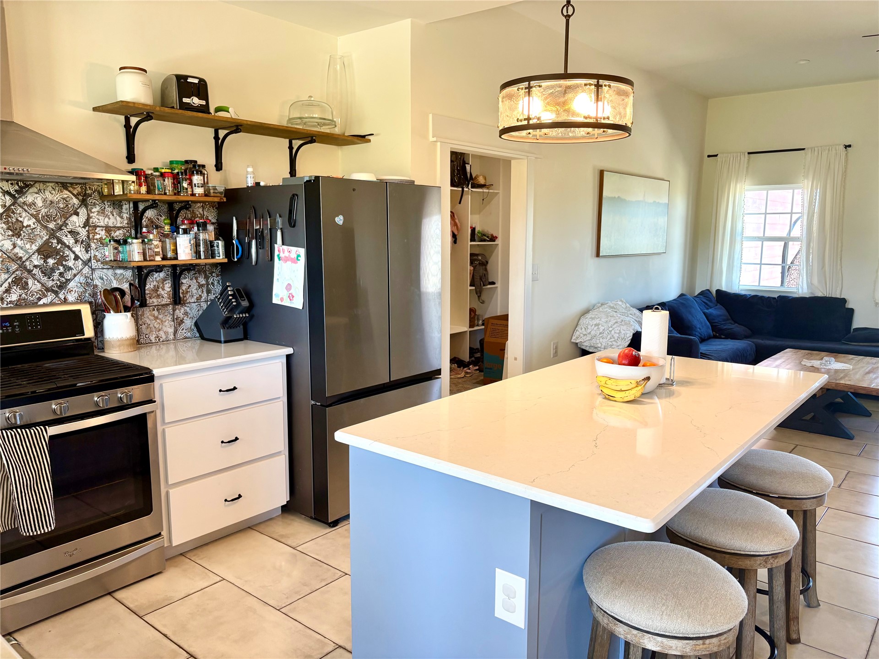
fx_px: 660
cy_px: 330
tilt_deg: -8.4
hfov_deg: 67.3
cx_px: 440
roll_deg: -0.4
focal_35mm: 26
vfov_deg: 53.1
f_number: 1.6
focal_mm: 5.96
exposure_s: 1/60
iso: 100
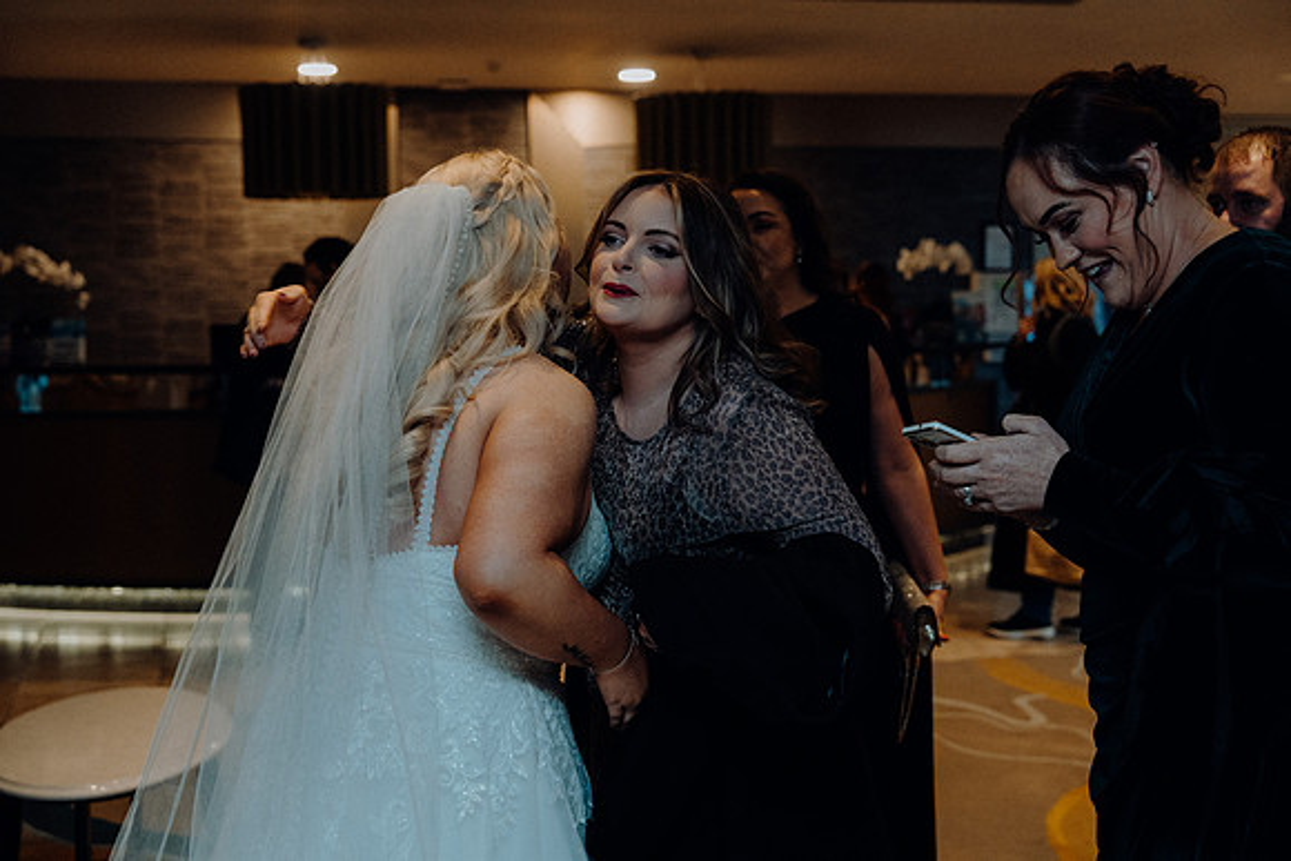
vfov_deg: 28.1
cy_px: 430
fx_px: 1722
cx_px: 646
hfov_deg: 41.1
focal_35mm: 48
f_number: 3.5
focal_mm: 48
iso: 2500
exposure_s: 1/160
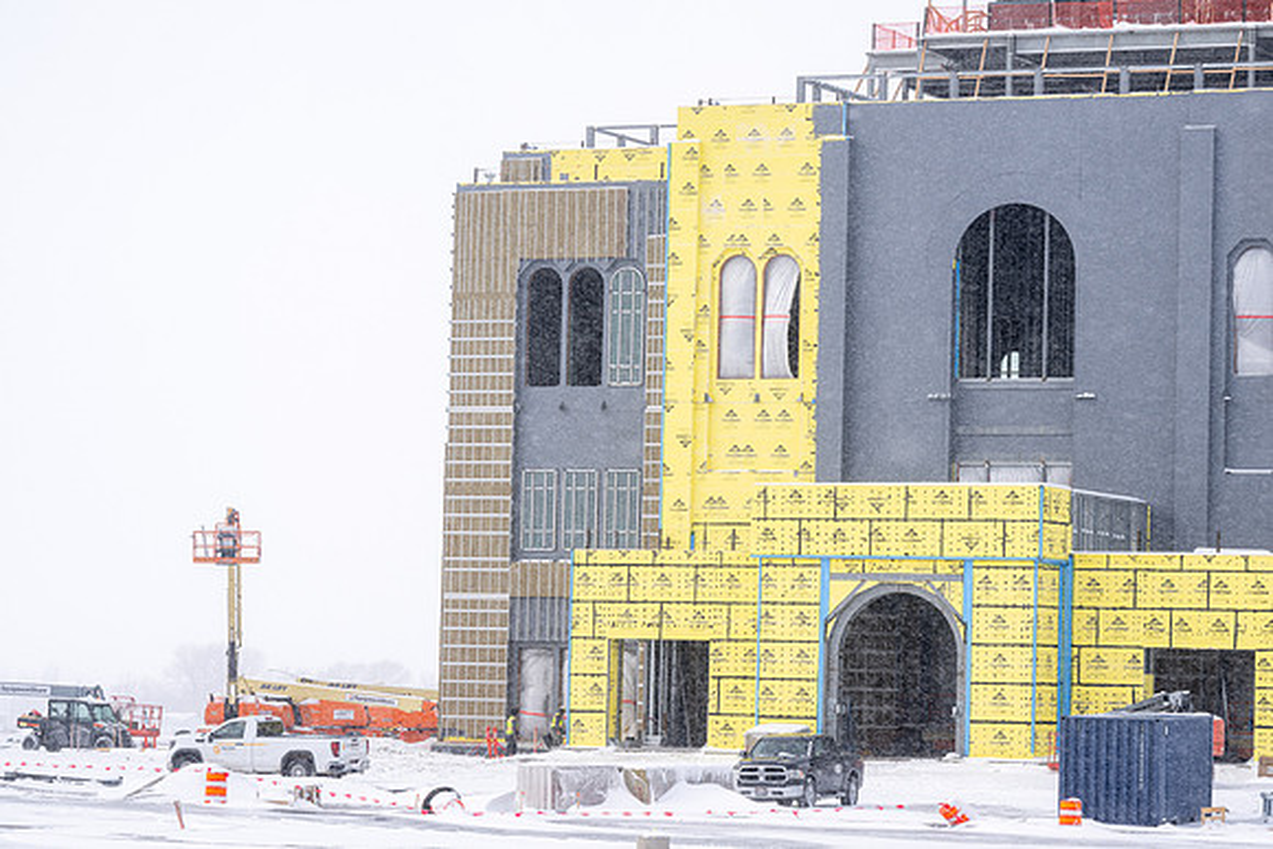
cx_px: 636
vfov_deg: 9.8
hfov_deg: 14.7
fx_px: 4951
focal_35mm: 140
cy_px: 424
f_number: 10
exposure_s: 1/250
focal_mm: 140
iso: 100
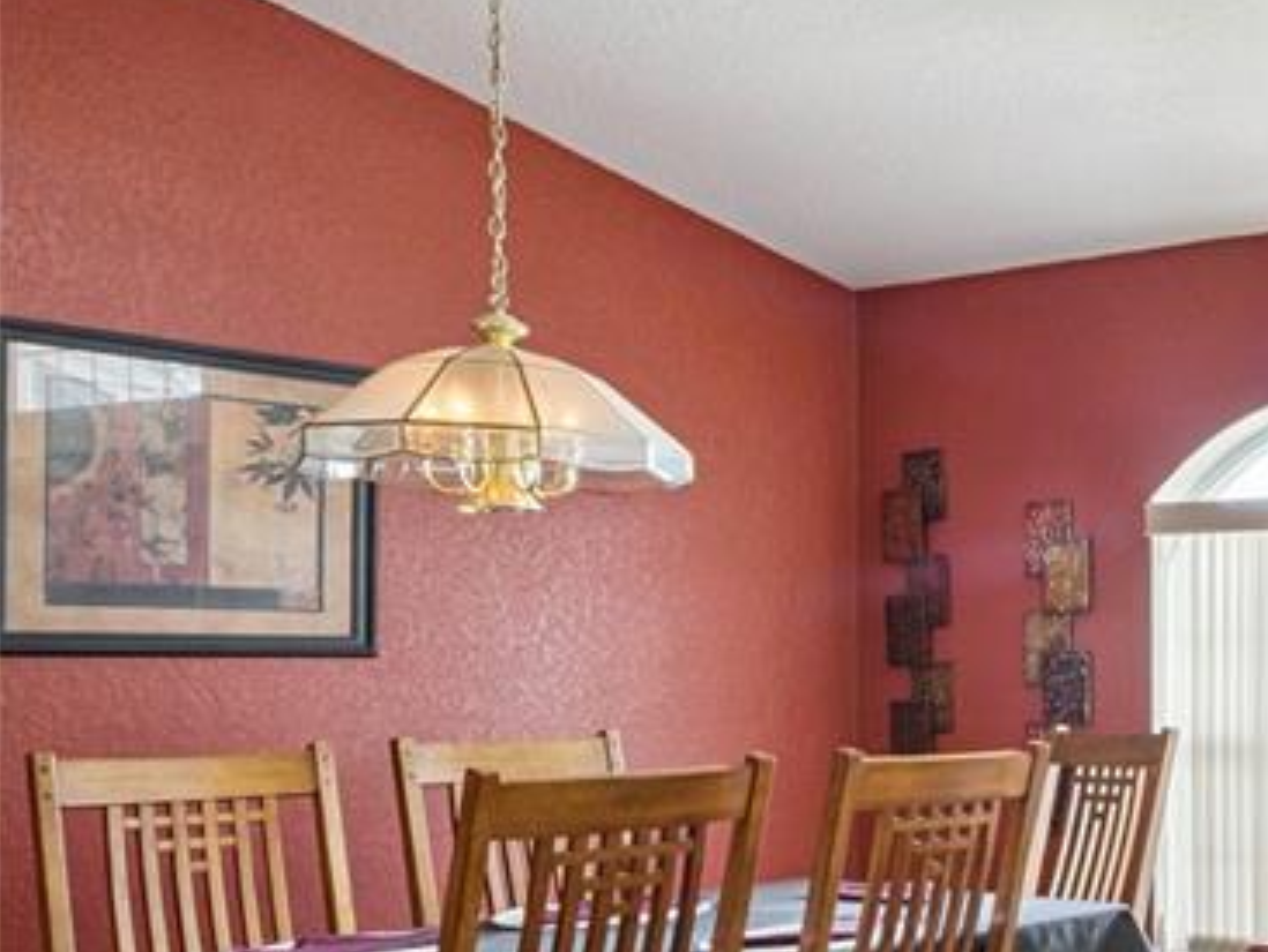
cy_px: 696
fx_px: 1576
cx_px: 1770
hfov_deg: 30.6
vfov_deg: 33.1
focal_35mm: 43
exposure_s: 1/25
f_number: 9
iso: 400
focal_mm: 16
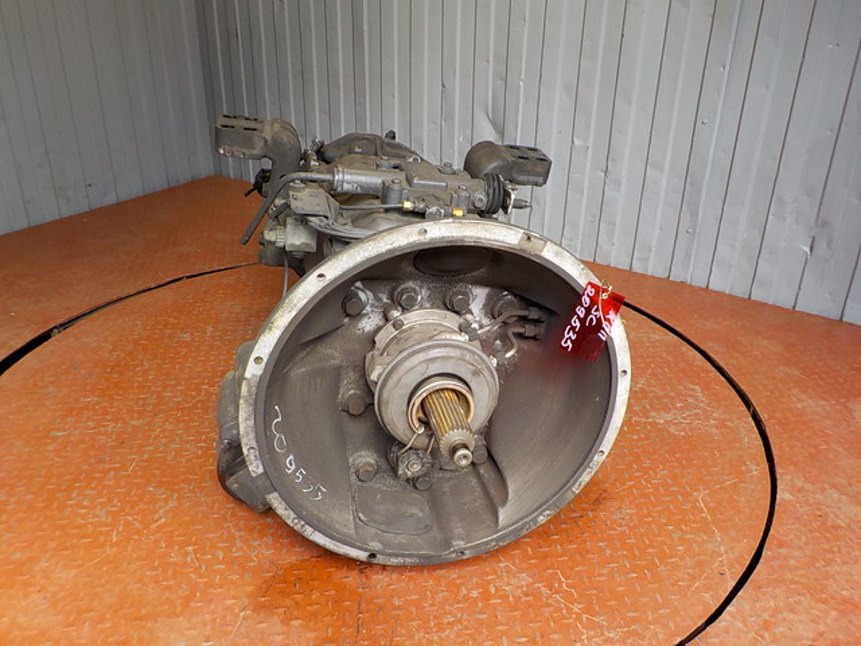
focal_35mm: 30
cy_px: 323
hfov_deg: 60.0
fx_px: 746
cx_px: 430
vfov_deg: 46.8
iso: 125
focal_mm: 4.1
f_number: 3.3
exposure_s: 1/40
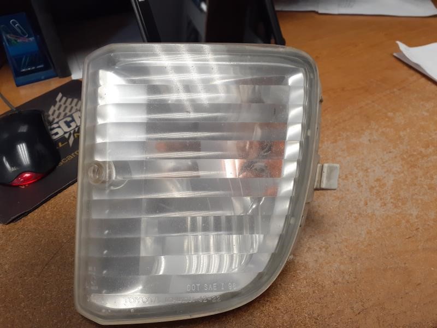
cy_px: 164
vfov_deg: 51.4
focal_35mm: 27
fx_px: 341
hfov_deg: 65.3
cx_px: 218
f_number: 1.9
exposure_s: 1/60
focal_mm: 3.6
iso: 160
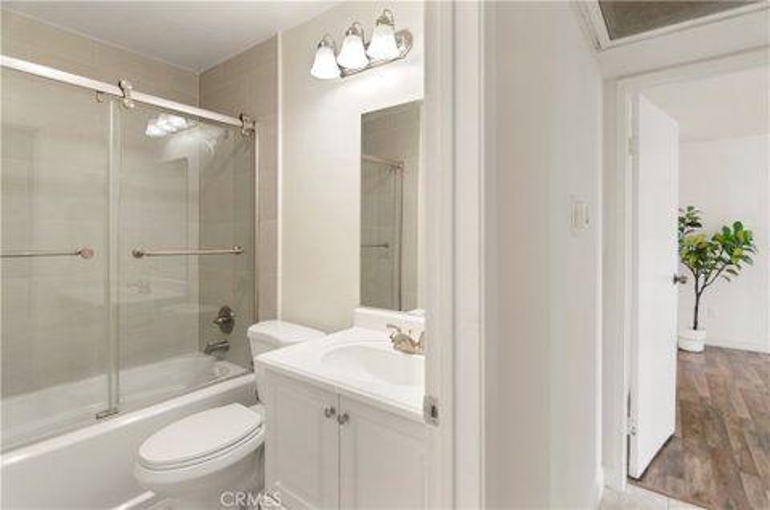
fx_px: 352
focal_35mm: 16
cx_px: 385
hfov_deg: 95.1
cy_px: 255
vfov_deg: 71.8
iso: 400
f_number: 2.8
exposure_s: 1/30
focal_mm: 11
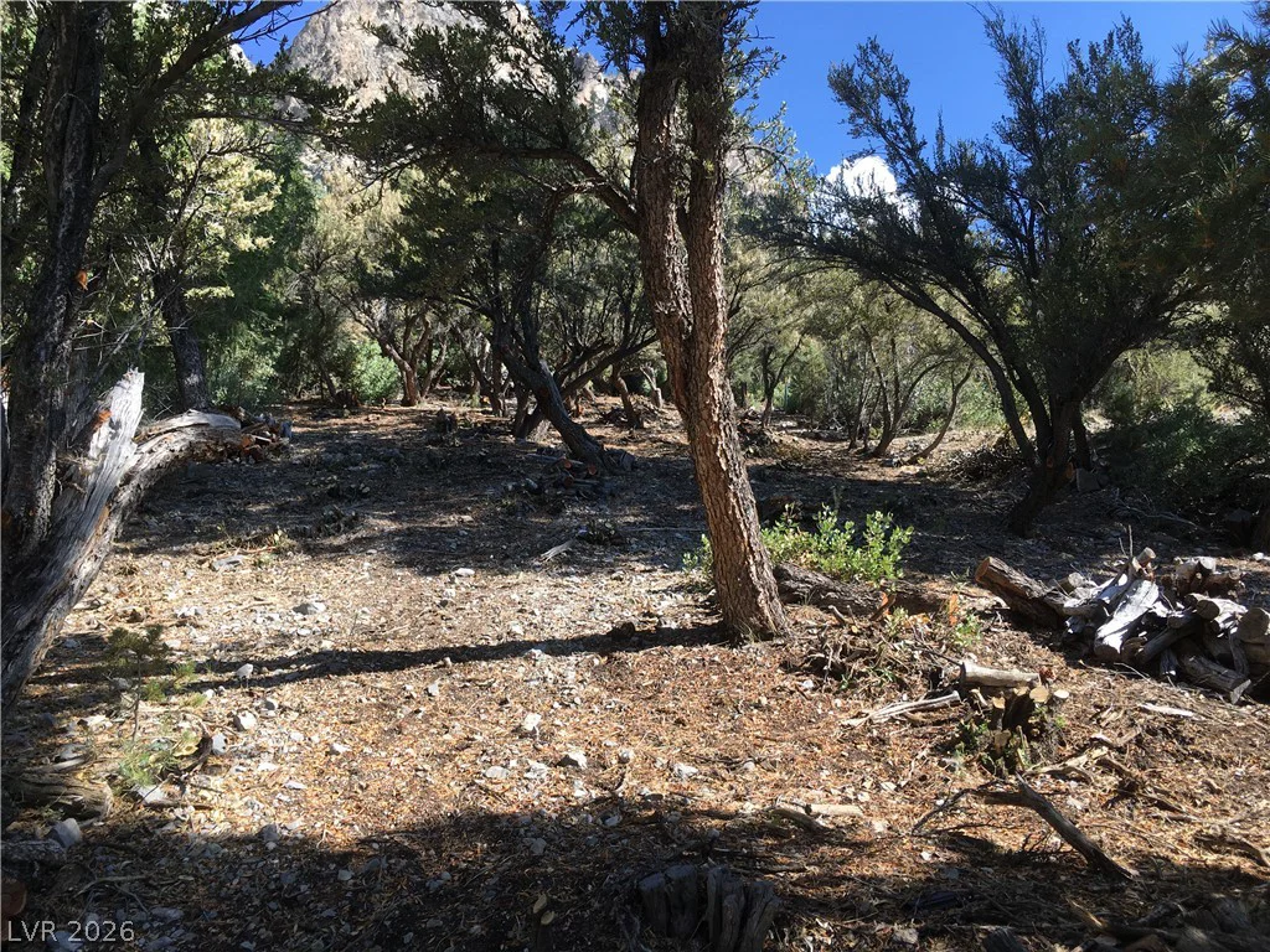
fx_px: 1064
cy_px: 476
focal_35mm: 29
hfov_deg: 61.7
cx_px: 635
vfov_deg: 48.2
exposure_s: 1/574
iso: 25
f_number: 2.2
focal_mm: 4.15
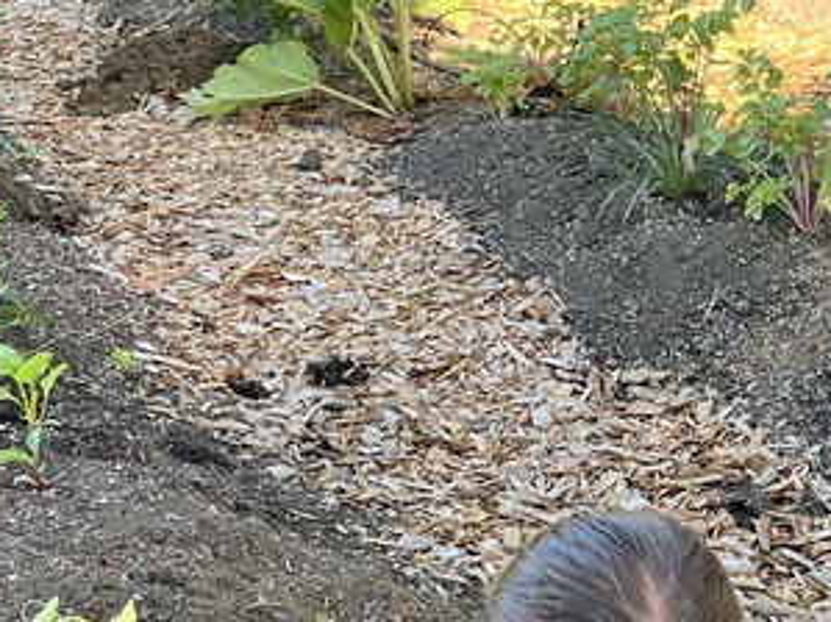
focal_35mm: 89
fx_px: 2136
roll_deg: -3.7
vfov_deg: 16.6
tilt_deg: -18.2
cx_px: 859
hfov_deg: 21.2
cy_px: 378
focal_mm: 5.1
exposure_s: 1/247
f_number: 1.6
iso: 50
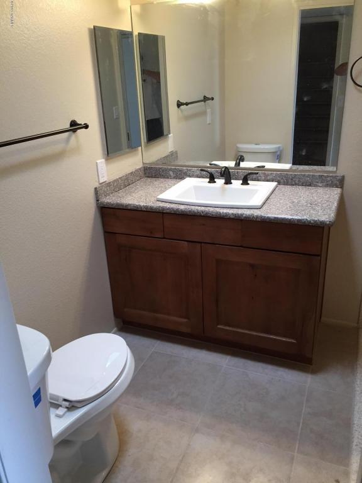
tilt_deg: -21.1
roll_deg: +3.5
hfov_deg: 48.2
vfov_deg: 61.7
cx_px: 181
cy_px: 242
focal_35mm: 29
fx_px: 404
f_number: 2.2
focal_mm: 4.15
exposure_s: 1/30
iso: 50
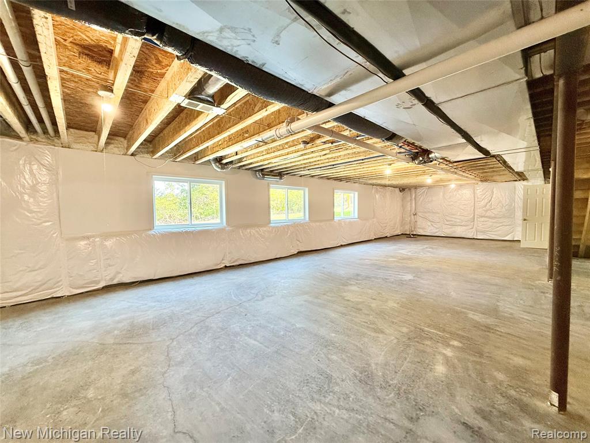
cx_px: 295
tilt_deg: -2.6
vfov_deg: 85.7
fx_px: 239
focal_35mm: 14
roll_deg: +0.3
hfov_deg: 102.1
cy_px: 222
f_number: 2.2
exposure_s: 1/120
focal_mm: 2.22
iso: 320
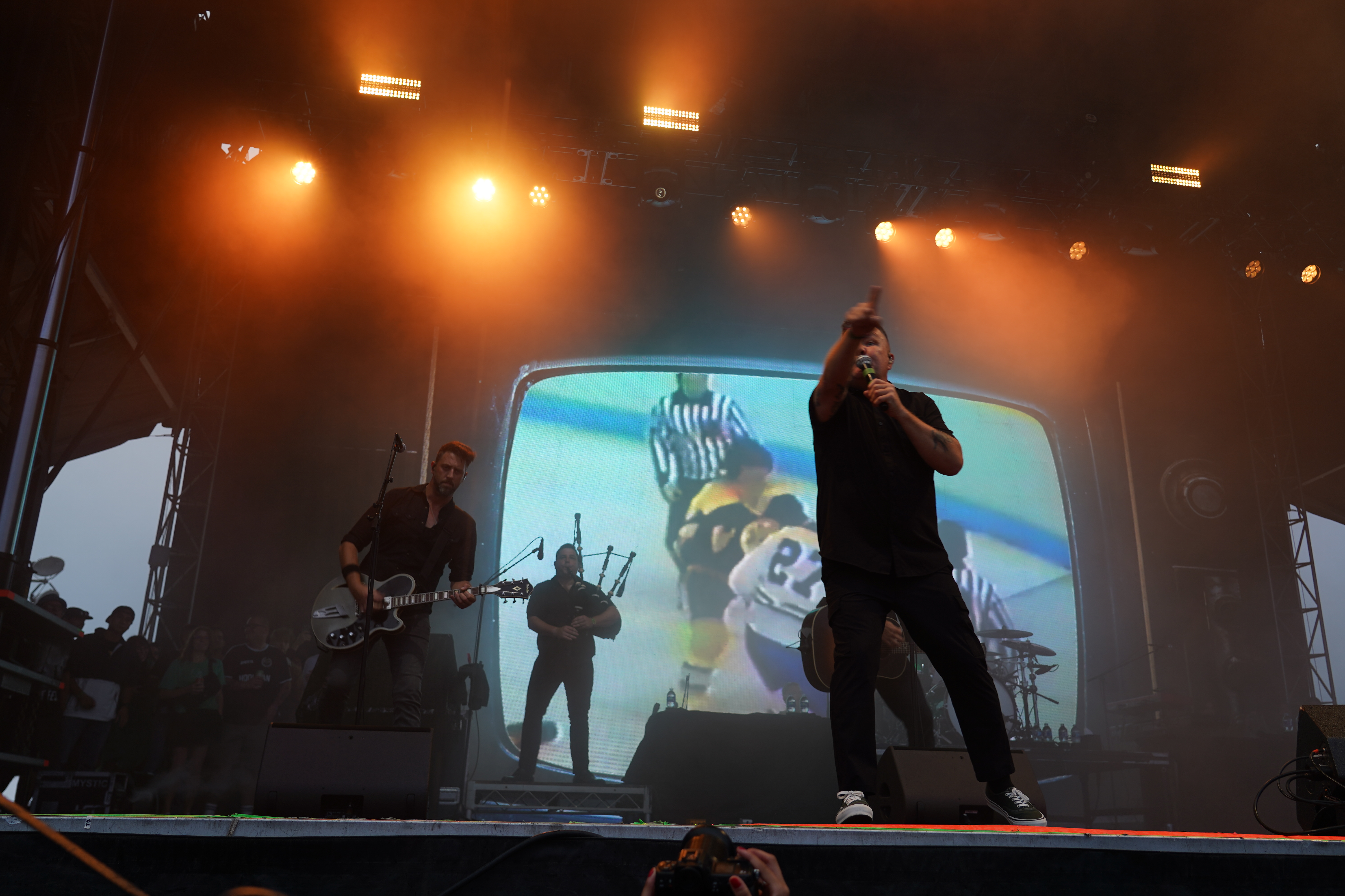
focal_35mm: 30
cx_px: 672
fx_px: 1121
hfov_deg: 61.9
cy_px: 448
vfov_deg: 43.6
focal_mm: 30
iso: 100
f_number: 4
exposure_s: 1/60
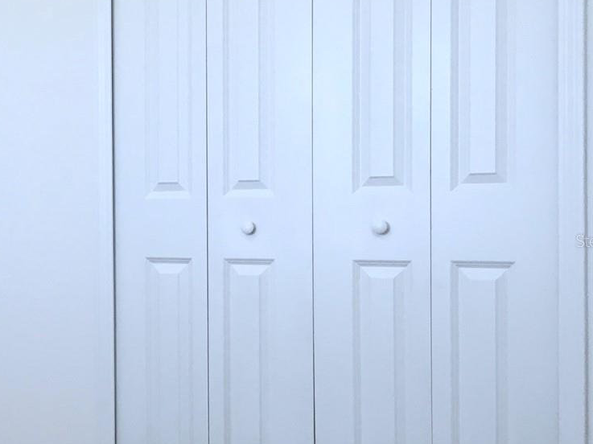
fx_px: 1079
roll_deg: +1.4
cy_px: 240
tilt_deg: -1.0
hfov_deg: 28.9
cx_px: 8
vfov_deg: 23.3
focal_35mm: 63
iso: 50
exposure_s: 1/30
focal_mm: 4.15
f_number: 2.2
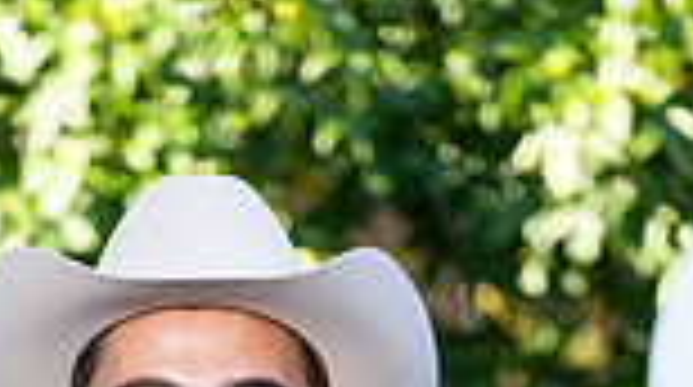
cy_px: 972
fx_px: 6751
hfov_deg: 5.9
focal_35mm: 368
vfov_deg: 3.2
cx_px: 189
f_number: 4.5
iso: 400
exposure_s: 1/200
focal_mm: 120
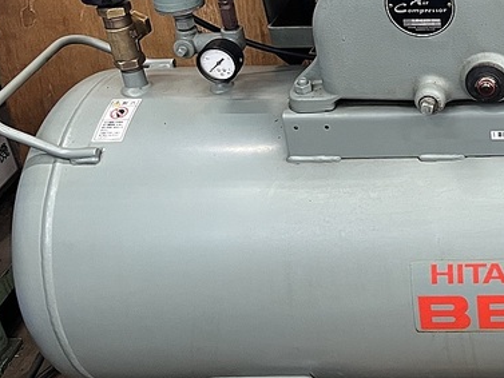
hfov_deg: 24.9
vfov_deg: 20.9
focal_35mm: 69
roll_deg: +1.6
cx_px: 630
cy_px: 48
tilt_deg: -28.0
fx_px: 1005
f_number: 1.6
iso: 200
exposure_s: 1/50
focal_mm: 5.1
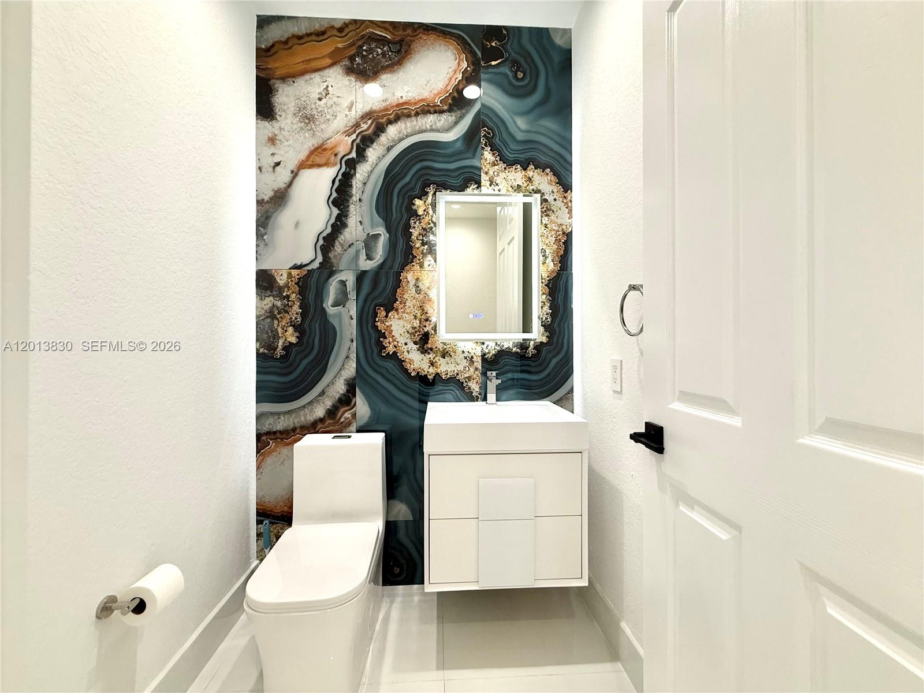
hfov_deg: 102.1
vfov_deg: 85.7
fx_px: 374
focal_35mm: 14
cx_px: 462
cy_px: 346
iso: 125
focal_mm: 2.22
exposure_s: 1/120
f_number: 2.2
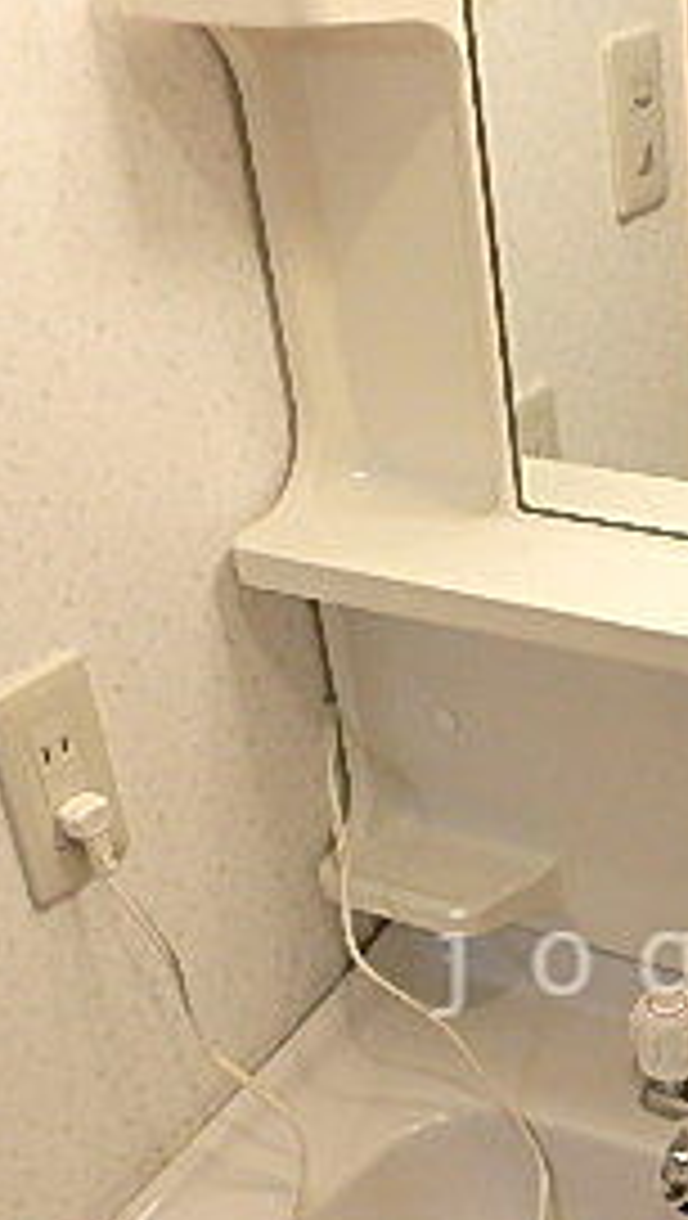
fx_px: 1746
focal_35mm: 54
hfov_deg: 21.3
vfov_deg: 37.2
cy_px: 963
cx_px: 737
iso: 250
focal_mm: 3.7
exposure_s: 1/30
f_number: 3.5
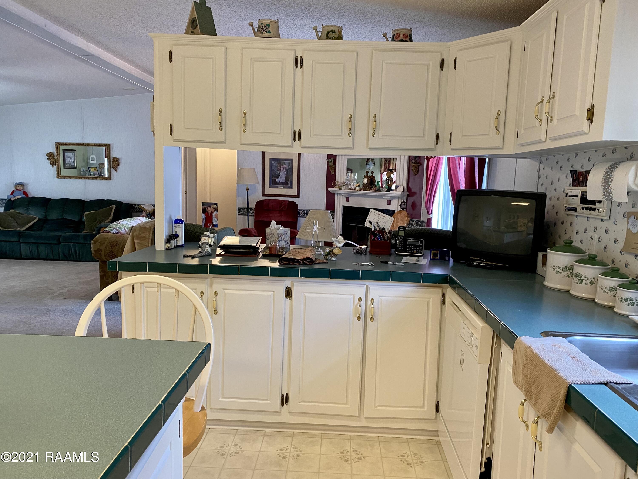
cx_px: 319
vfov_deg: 53.1
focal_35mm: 26
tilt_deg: -6.9
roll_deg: -1.4
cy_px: 240
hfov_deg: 67.3
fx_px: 479
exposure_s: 1/60
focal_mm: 4.25
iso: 200
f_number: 1.8
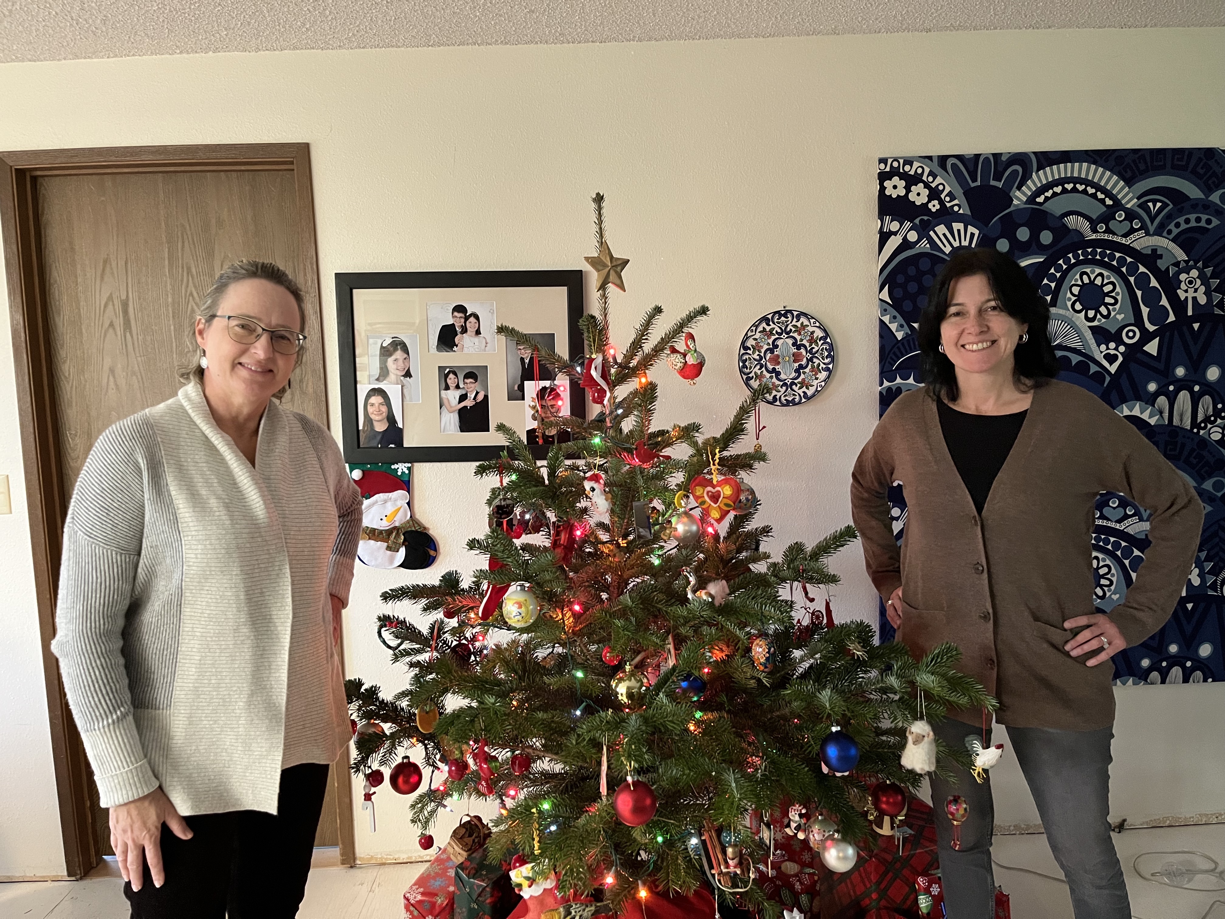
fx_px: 920
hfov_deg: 67.3
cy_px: 460
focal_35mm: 26
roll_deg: +1.9
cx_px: 612
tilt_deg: -7.1
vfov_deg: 53.1
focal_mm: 5.1
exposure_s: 1/30
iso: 640
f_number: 1.6
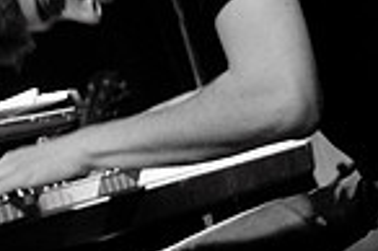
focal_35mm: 208
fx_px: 2181
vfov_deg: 6.6
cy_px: 19
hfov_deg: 9.3
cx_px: -352
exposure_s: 1/80
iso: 1250
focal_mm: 35
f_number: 2.8
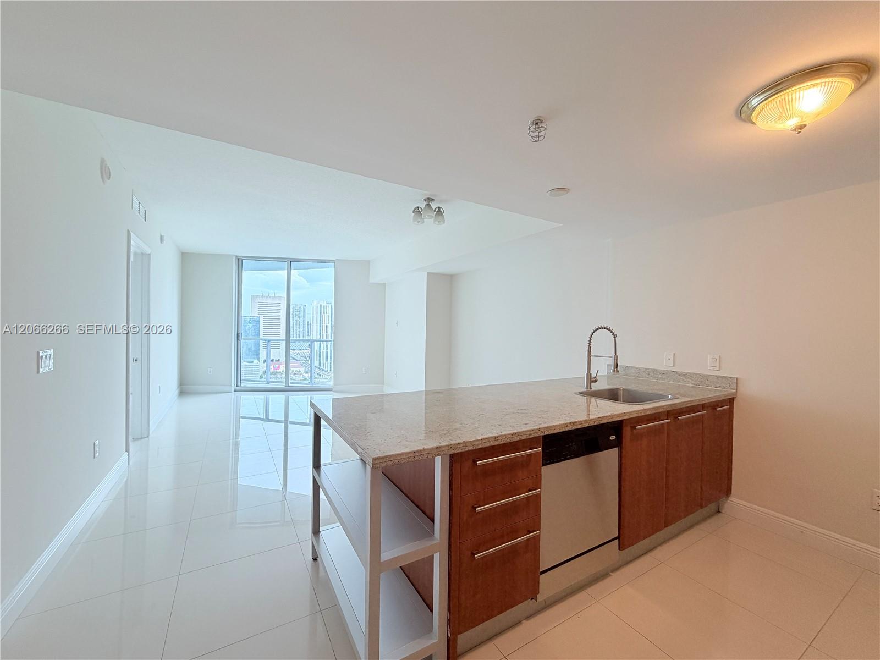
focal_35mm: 14
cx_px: 440
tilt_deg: -1.2
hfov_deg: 102.1
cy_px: 330
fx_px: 356
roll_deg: -0.9
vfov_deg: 85.7
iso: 100
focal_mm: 2.22
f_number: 2.2
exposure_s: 1/120
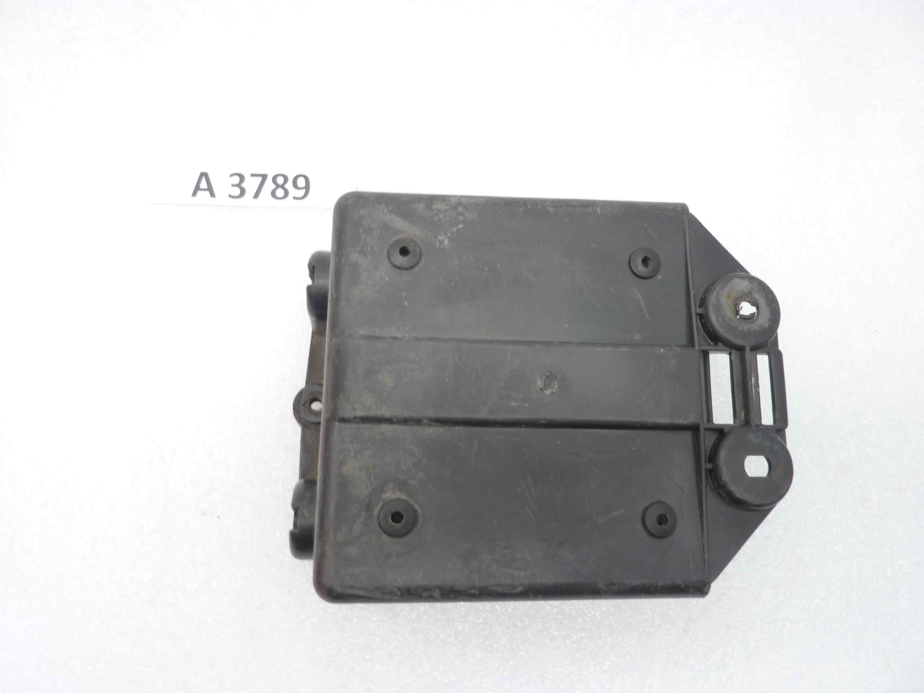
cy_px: 346
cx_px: 462
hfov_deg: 69.4
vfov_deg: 54.9
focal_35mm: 25
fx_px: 667
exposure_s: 1/8
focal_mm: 4.1
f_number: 3.3
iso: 125
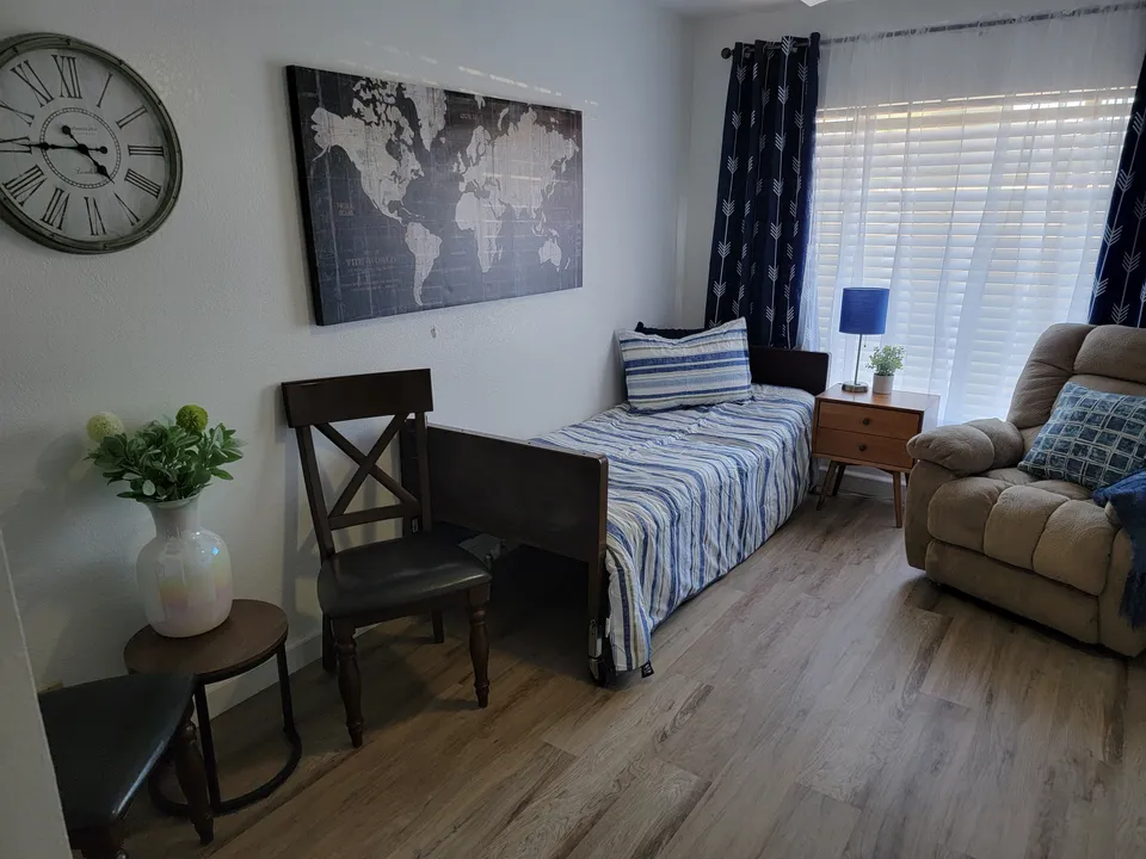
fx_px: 795
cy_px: 430
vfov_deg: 56.8
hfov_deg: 71.6
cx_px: 573
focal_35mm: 24
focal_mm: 6.7
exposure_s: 1/60
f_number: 1.8
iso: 200
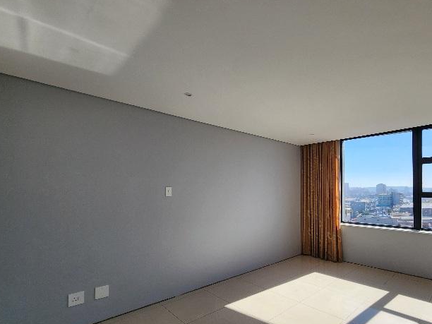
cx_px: 275
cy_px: 192
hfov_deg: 88.9
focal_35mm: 17
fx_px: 212
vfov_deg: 74.0
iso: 50
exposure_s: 1/1250
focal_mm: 2.2
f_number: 2.2
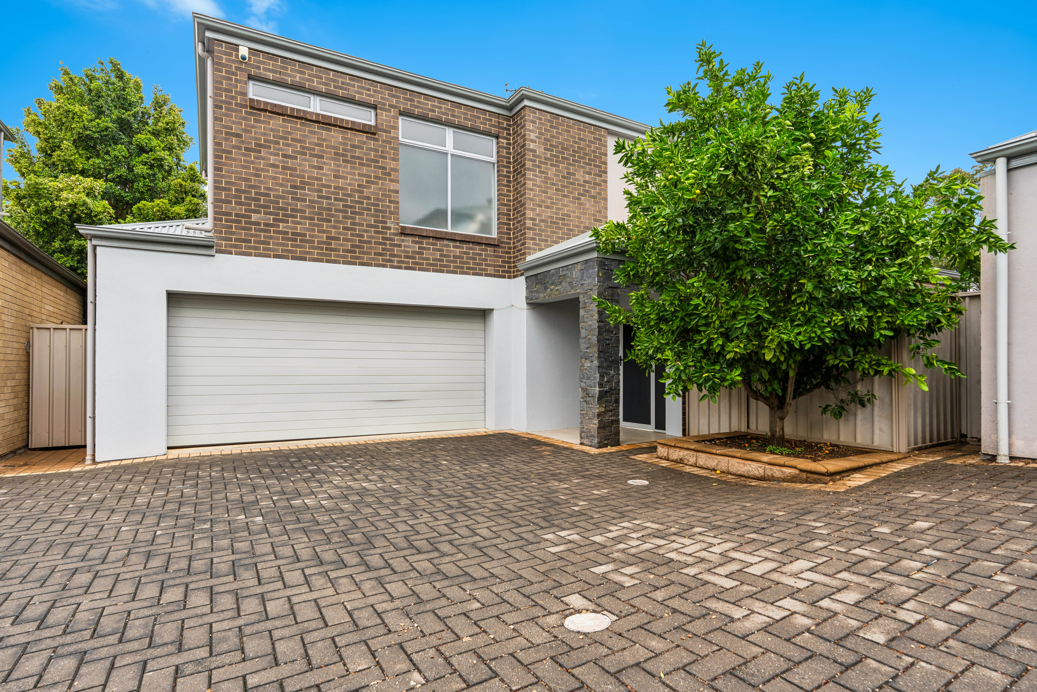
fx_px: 533
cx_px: 518
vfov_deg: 65.9
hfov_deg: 88.4
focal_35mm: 18
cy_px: 346
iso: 100
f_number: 7.1
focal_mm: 18.5
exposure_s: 1/80
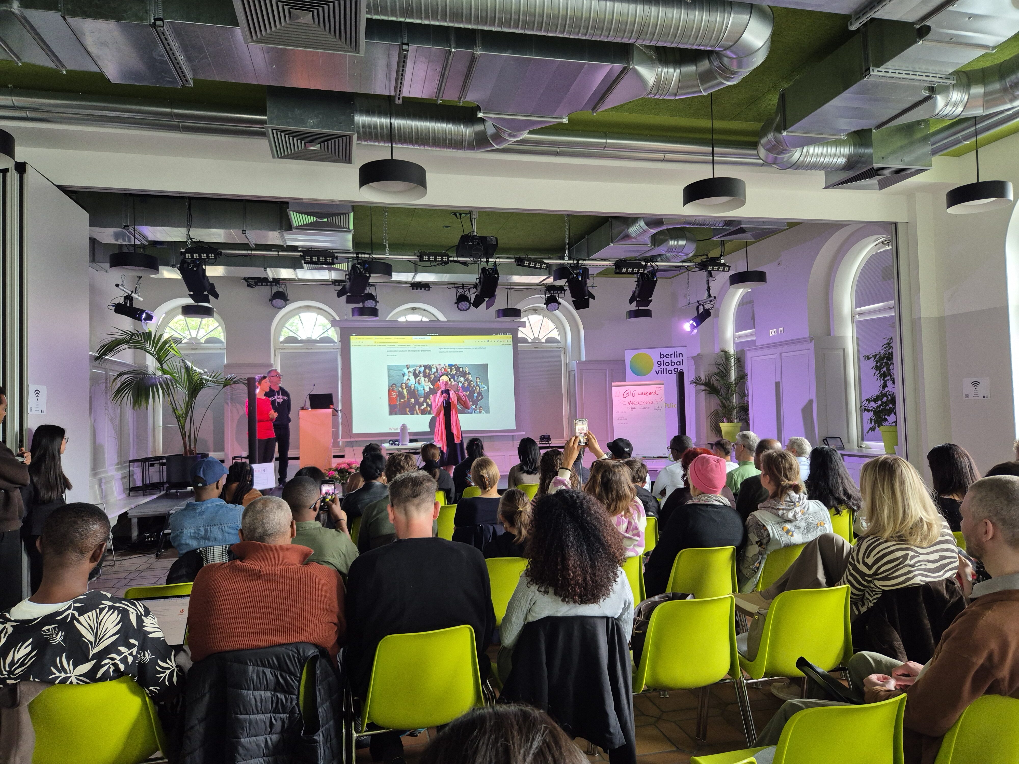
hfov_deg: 73.9
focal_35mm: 23
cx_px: 510
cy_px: 382
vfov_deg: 58.9
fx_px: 677
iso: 320
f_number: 1.8
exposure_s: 1/100
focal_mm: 5.4
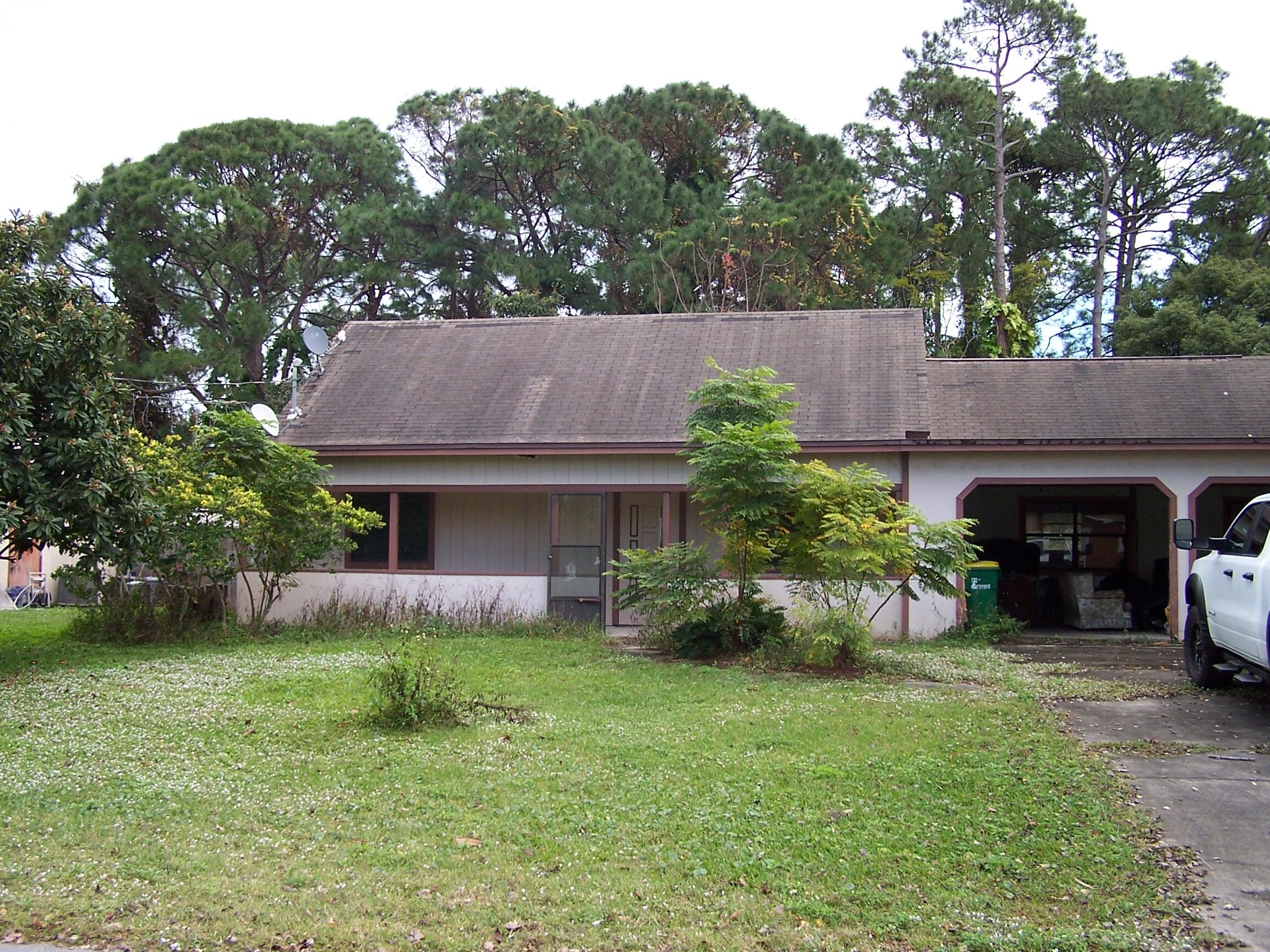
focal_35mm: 38
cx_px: 635
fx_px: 1394
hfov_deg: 49.0
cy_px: 476
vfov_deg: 37.7
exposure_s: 1/250
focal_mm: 6.3
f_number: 2.8
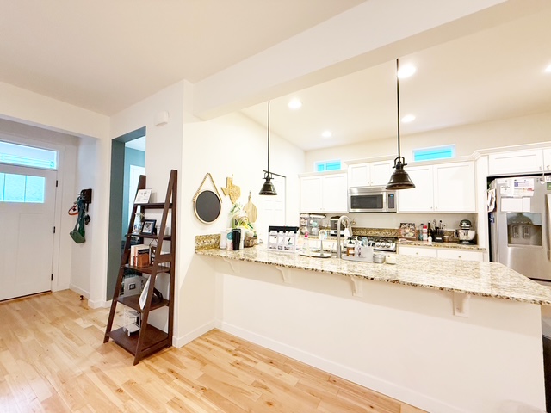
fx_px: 223
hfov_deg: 102.1
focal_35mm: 14
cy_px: 206
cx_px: 276
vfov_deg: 85.7
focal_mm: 2.22
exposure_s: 1/60
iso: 200
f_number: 2.2
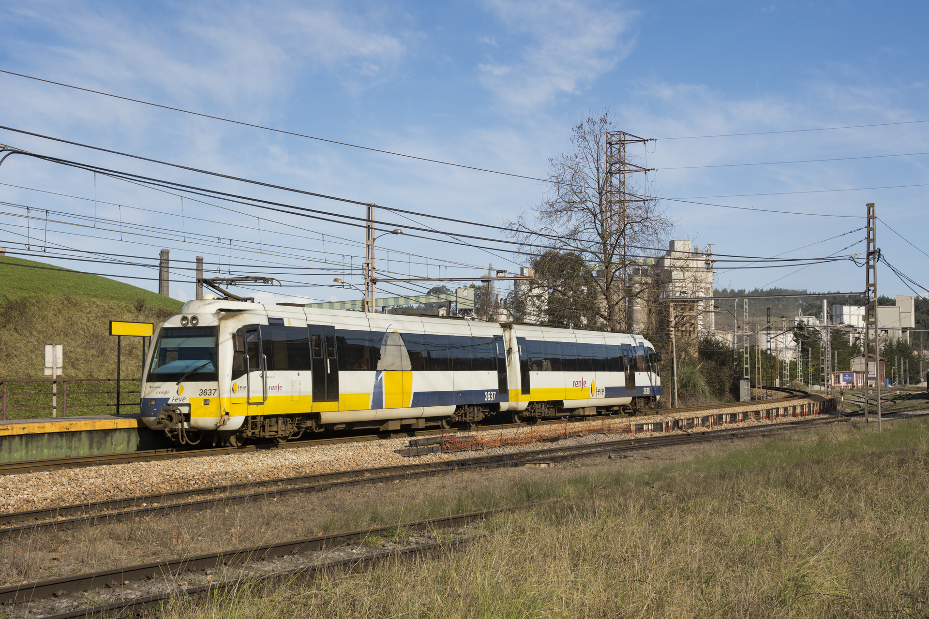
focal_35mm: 51
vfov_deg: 26.5
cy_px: 310
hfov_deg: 38.9
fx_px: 1316
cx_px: 464
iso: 125
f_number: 6.3
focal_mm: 34
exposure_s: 1/640
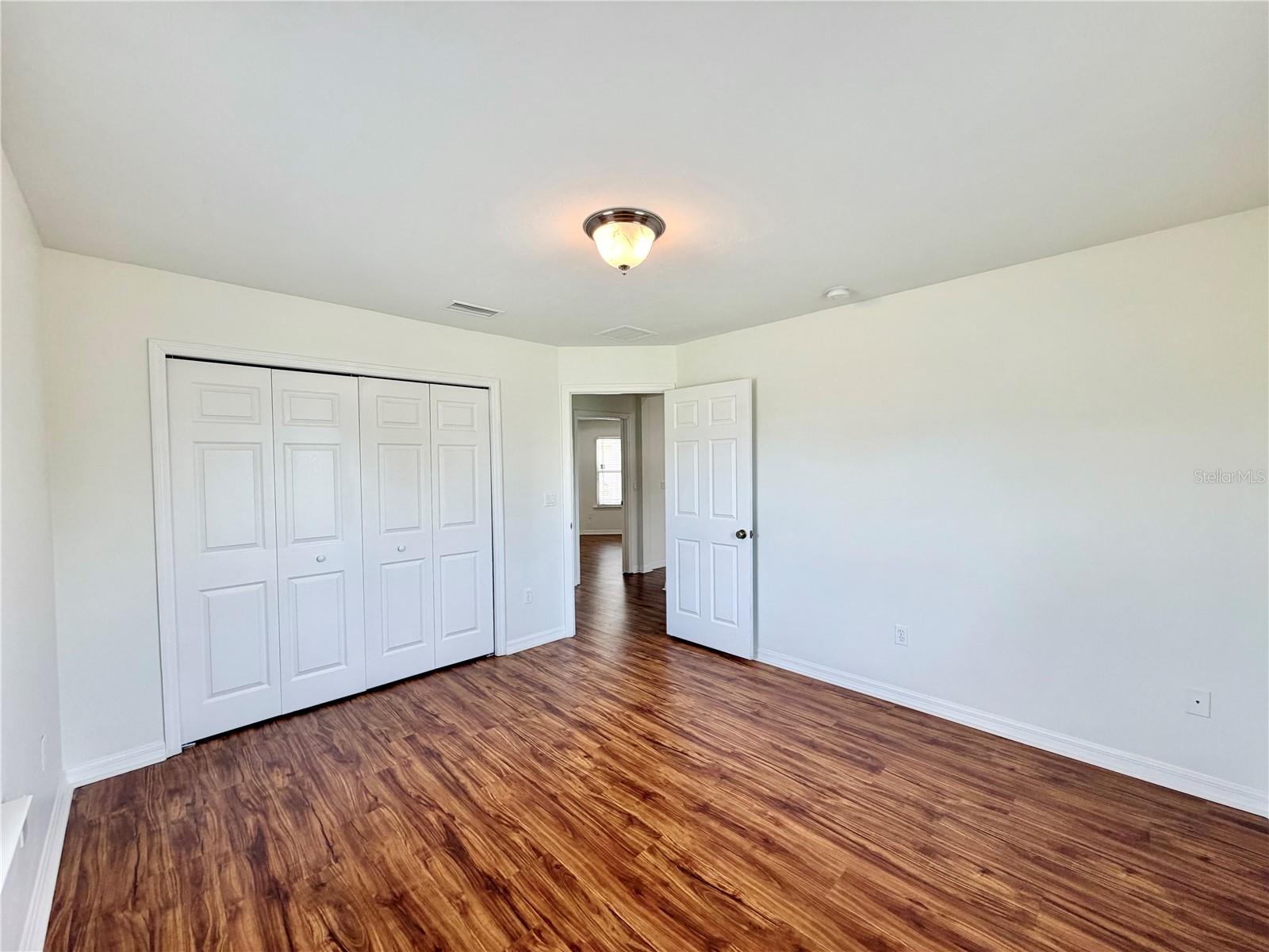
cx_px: 634
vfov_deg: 85.7
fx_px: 513
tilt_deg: -2.1
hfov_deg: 102.1
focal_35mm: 14
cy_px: 476
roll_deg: +1.3
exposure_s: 1/120
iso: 100
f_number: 2.2
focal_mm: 2.22
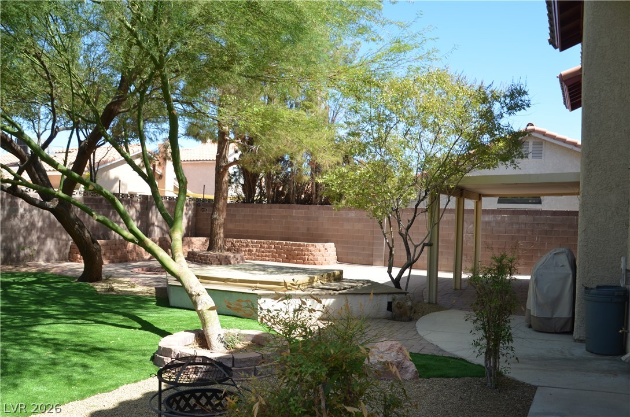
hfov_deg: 59.6
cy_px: 208
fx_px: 550
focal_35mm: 32
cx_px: 315
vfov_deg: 41.5
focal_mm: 21
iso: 140
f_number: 8
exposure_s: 1/250
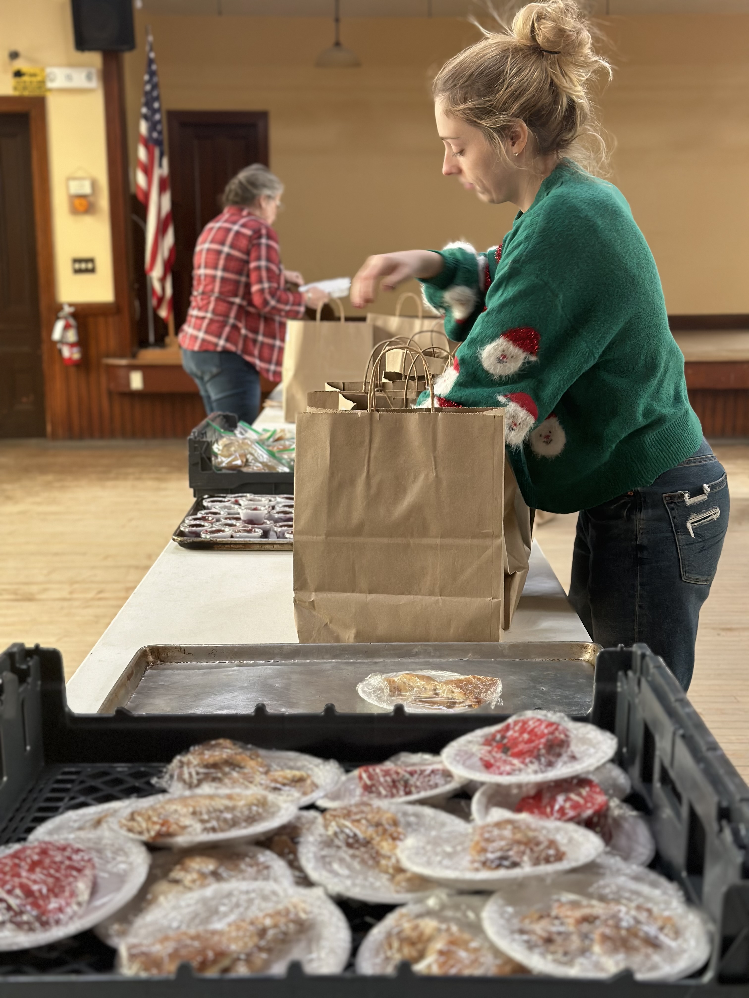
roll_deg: -0.5
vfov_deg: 39.7
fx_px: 1385
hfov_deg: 30.3
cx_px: 374
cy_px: 499
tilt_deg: -10.4
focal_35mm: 48
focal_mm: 6.86
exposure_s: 1/60
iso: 200
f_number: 1.78
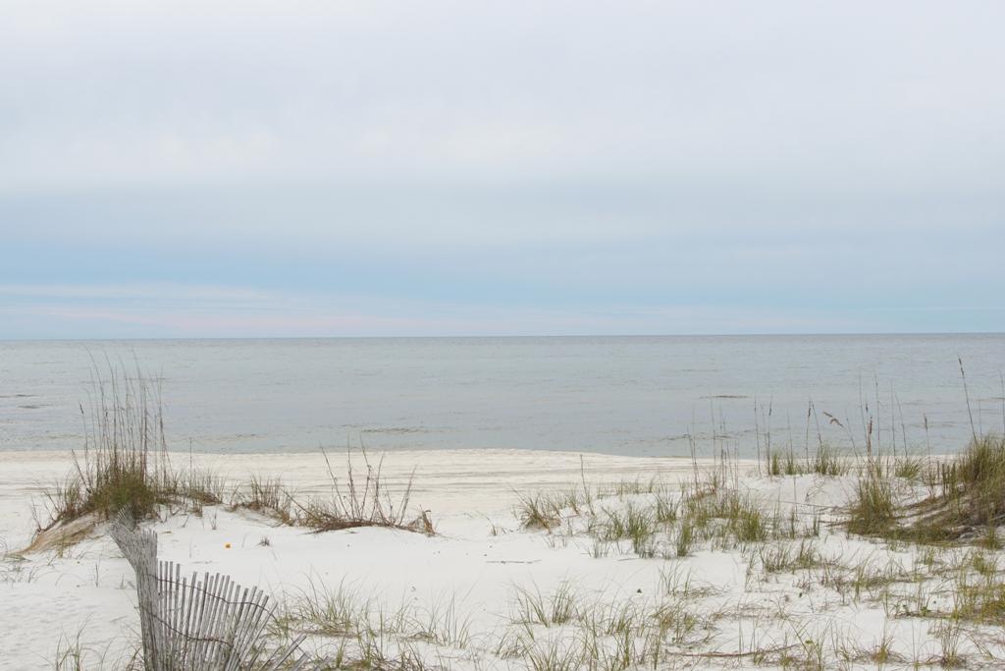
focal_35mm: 51
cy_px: 336
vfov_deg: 26.5
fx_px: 1424
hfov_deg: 38.9
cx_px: 502
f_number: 11
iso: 100
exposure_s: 1/125
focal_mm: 34
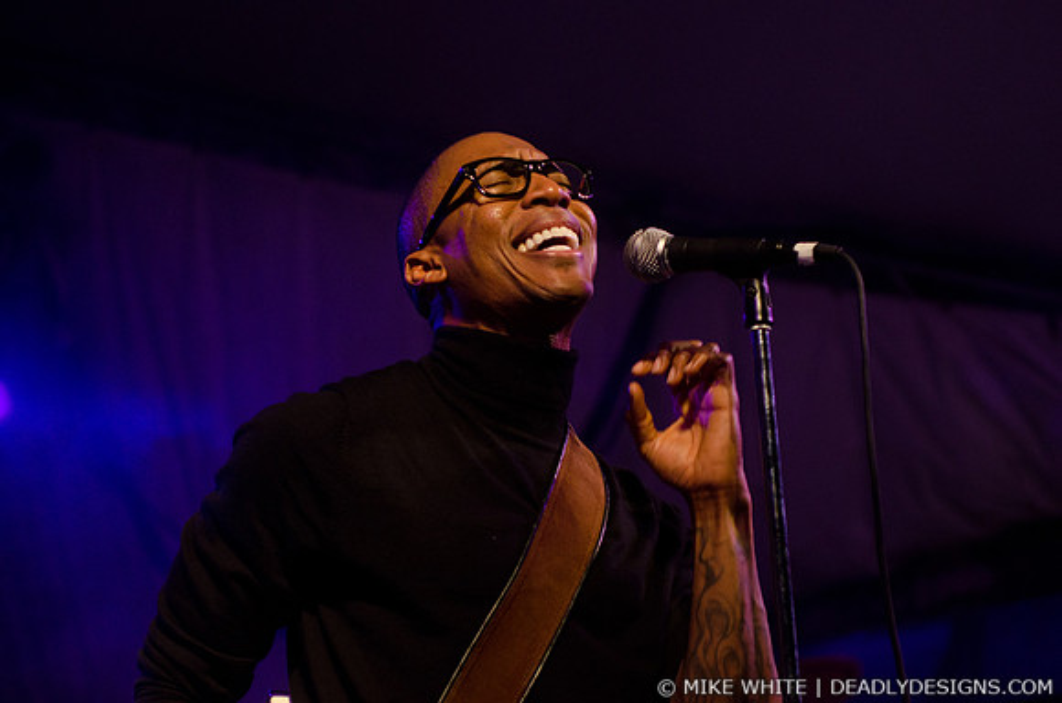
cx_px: 531
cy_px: 352
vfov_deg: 14.6
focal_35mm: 93
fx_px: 2737
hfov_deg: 22.0
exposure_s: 1/400
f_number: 3.5
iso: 1600
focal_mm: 62
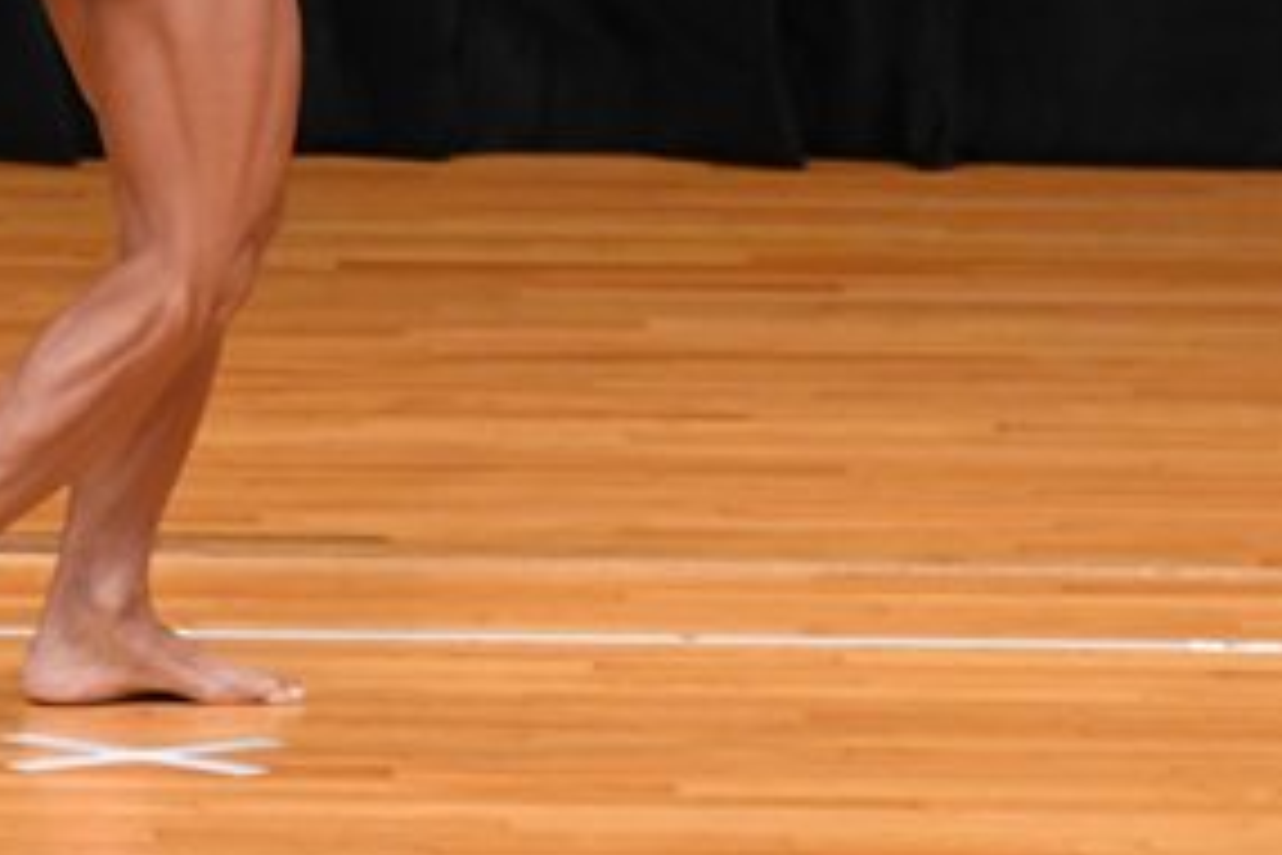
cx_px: 178
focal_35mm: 735
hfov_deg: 2.8
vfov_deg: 1.9
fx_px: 26172
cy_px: -261
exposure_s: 1/400
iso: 3200
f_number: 5.6
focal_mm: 180
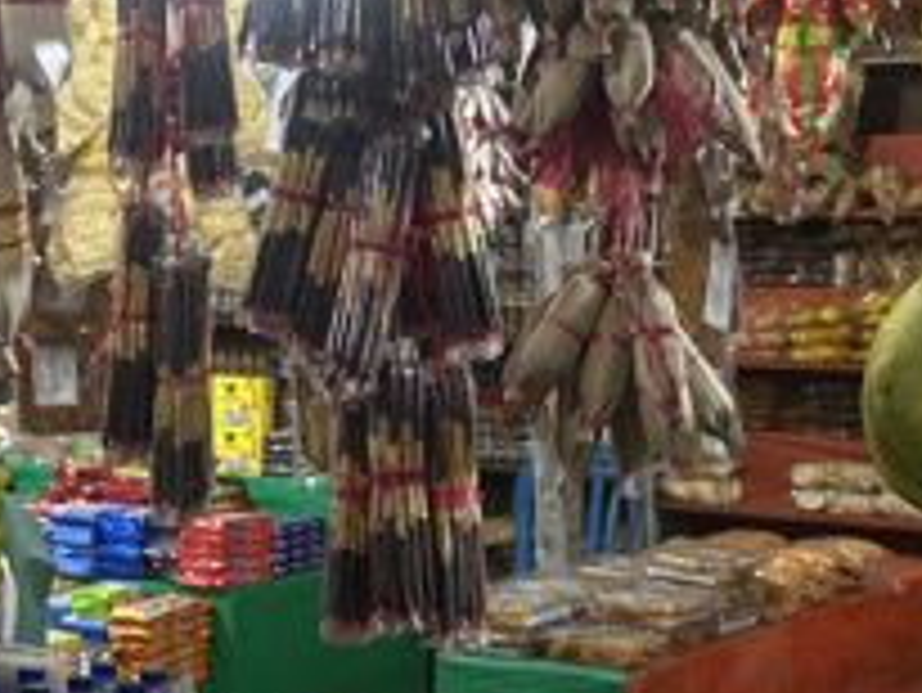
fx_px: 2185
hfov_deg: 23.8
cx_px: 495
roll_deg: +0.4
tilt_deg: +0.8
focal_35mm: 82
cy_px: 146
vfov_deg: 17.9
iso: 125
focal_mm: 6.86
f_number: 1.78
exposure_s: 1/50
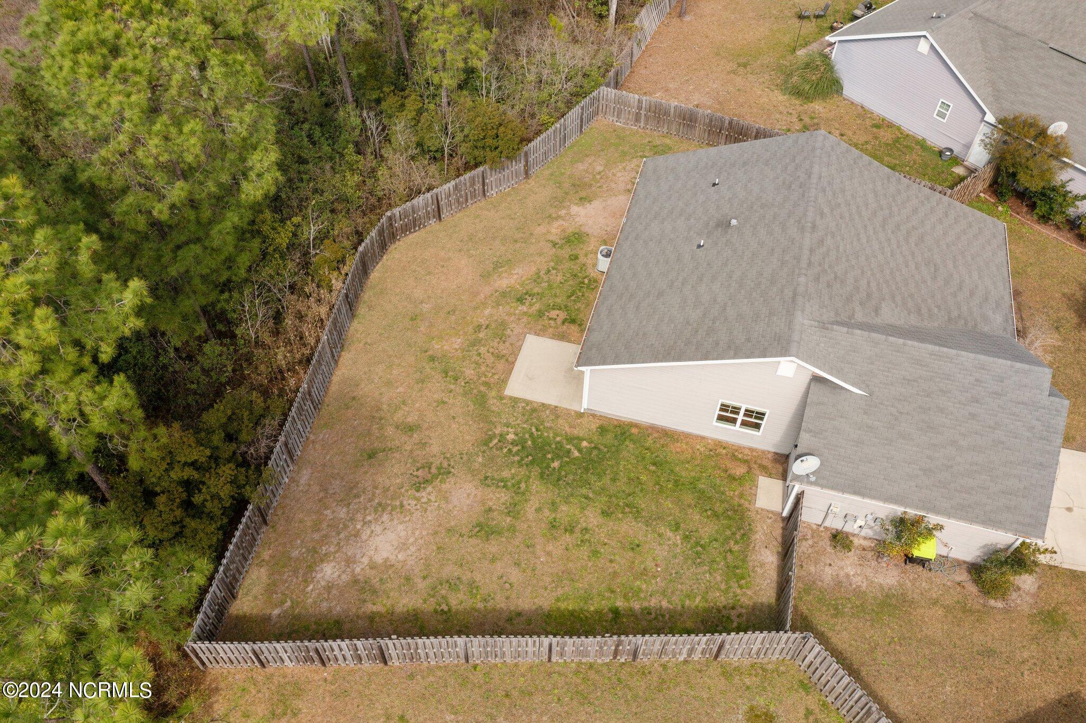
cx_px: 543
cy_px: 362
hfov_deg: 65.5
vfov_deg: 46.4
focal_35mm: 28
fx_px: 844
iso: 100
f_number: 5
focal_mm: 10.26
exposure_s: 1/320
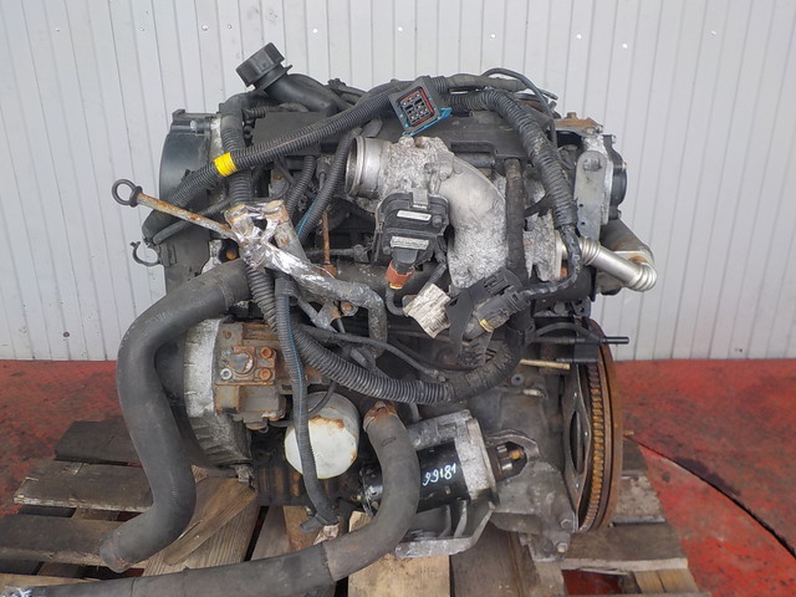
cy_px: 298
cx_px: 398
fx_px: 690
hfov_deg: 60.0
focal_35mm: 30
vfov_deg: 46.8
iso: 125
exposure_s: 1/50
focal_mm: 4.1
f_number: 3.3
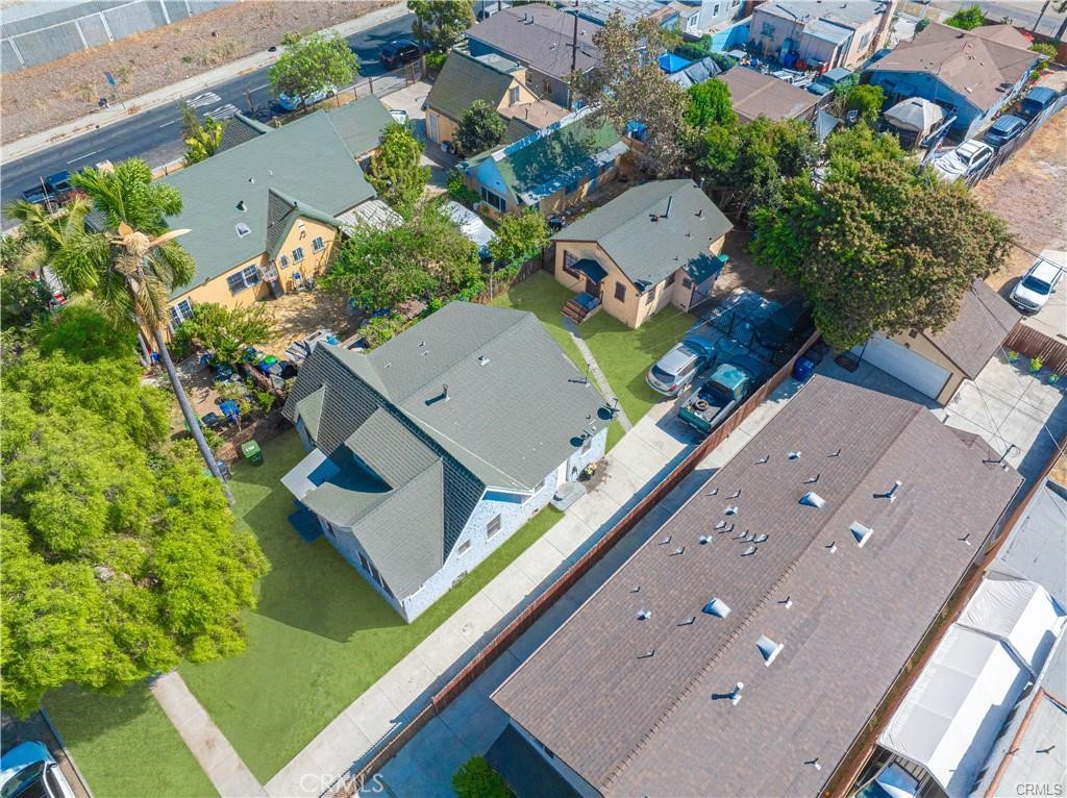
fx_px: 739
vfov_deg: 56.7
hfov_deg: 71.6
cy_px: 399
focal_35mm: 24
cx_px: 534
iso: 200
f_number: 8
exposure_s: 1/640
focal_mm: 12.29
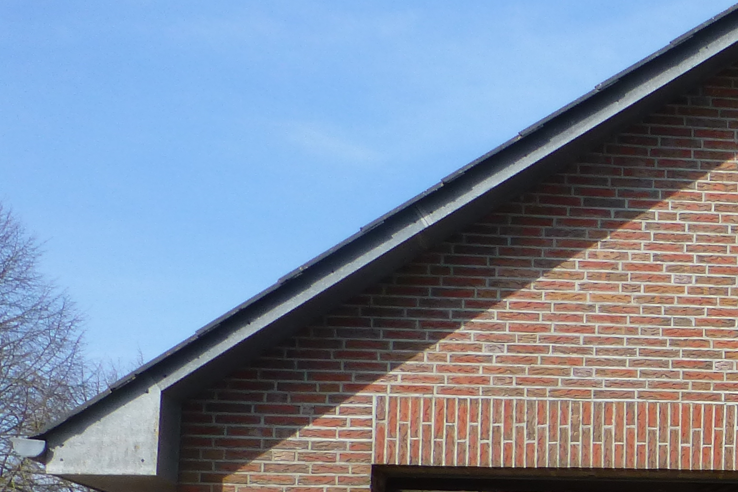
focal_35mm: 73
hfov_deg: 24.1
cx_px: 978
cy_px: 526
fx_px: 1496
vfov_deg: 18.1
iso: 100
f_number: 4
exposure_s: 1/800
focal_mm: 4.3
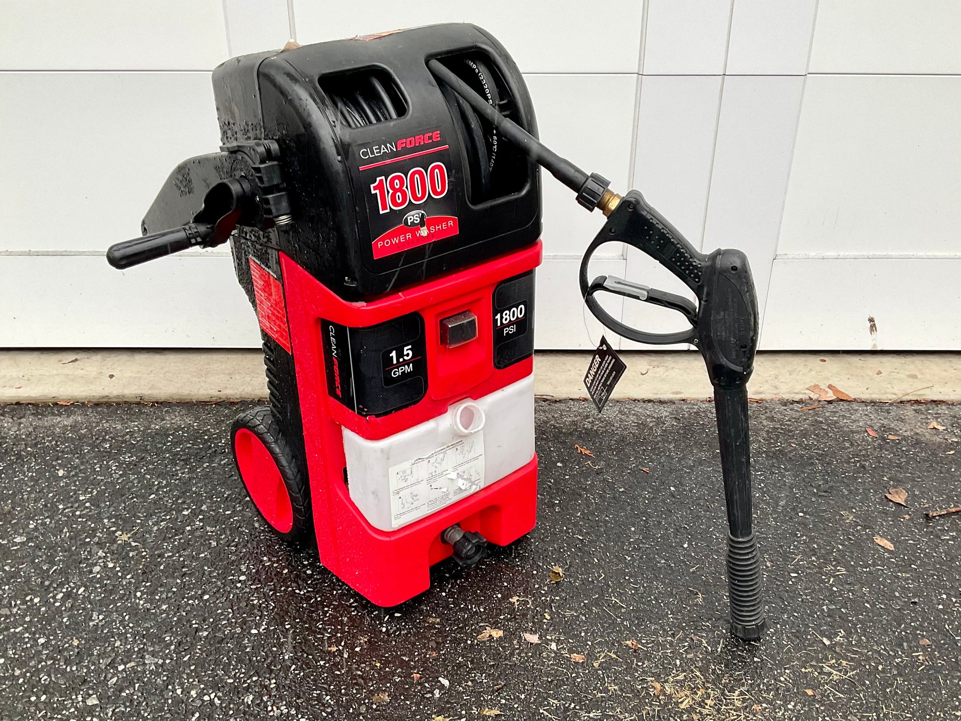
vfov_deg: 48.2
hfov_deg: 61.7
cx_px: 480
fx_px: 805
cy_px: 360
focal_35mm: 29
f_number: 1.8
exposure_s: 1/120
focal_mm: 3
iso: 50
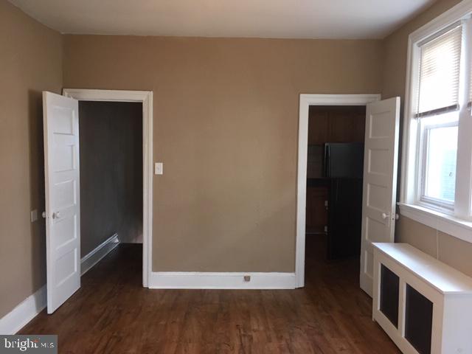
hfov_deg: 61.7
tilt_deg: -3.9
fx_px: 395
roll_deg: -2.8
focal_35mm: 29
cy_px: 177
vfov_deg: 48.2
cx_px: 236
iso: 125
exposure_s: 1/30
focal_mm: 4.15
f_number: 2.2
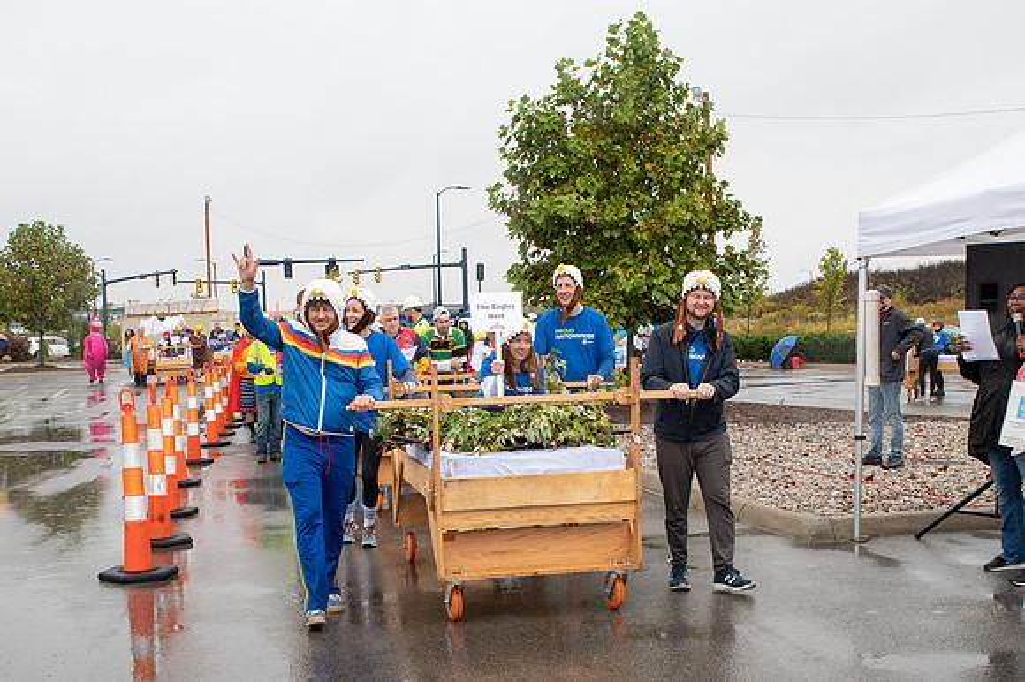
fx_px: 1248
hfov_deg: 44.7
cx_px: 510
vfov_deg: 30.3
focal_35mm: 44
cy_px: 476
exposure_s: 1/200
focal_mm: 26
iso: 400
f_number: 7.1
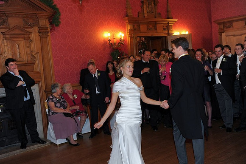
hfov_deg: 48.5
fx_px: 273
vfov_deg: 33.4
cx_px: 123
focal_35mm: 40
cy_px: 82
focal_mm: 40
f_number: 3.5
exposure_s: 1/40
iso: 500
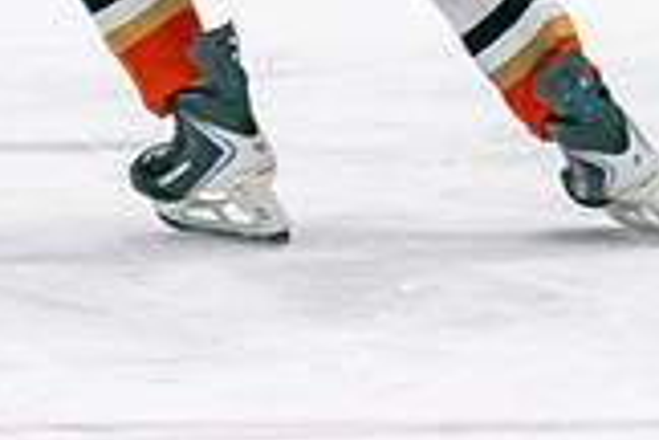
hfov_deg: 3.2
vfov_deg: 2.1
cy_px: 46
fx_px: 11824
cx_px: 227
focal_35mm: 646
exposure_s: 1/640
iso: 500
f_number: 2.8
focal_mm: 90
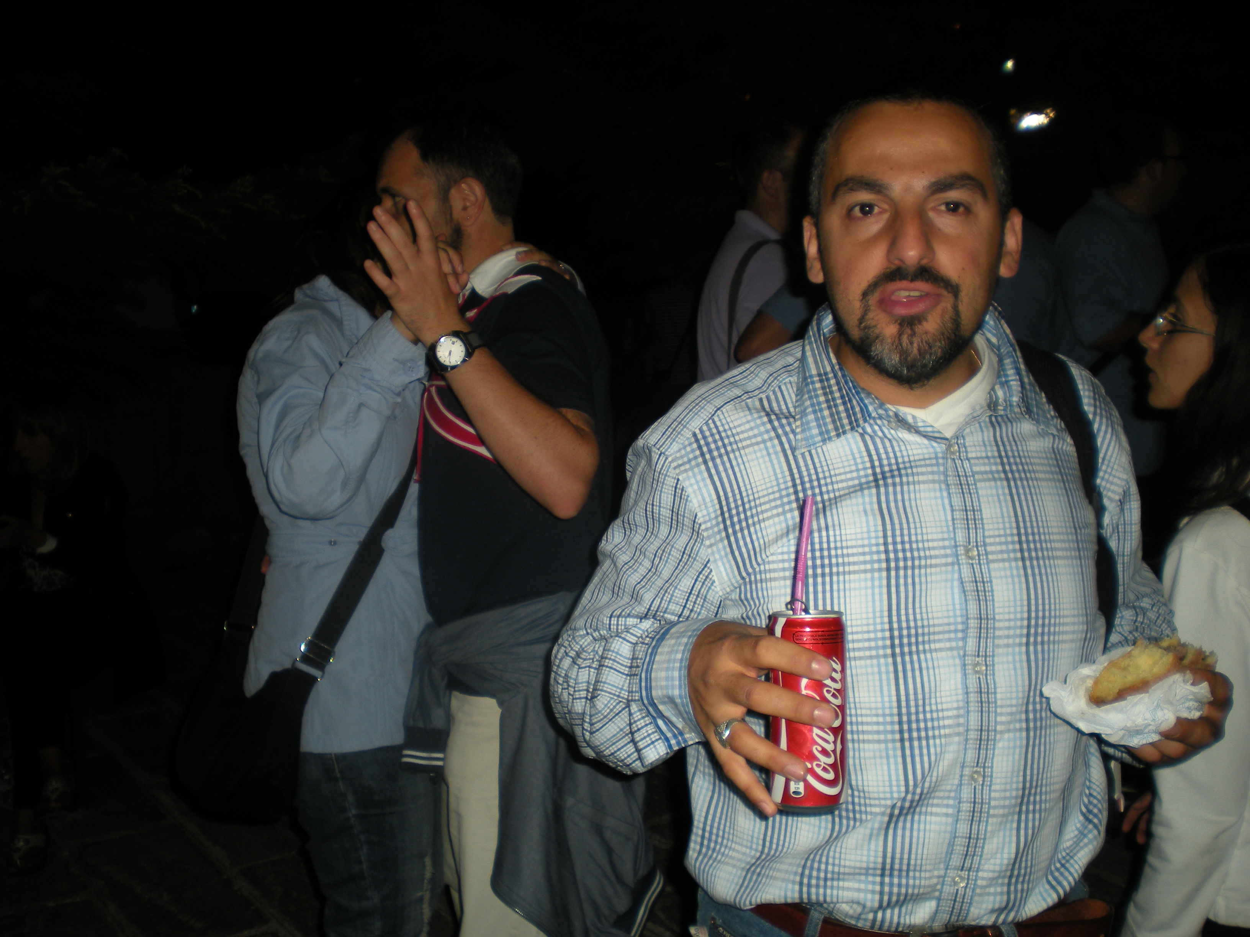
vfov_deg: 37.7
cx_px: 625
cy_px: 468
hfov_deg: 49.0
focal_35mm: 38
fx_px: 1372
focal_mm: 6.3
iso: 69
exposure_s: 1/60
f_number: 3.1
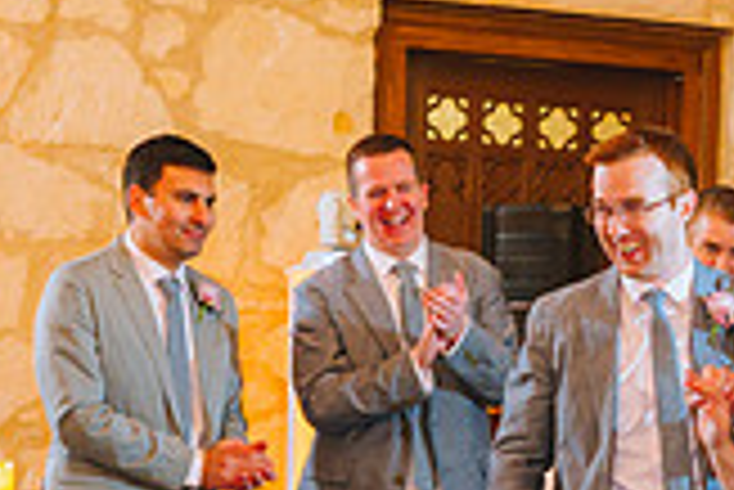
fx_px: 2755
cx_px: 648
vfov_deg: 10.0
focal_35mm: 135
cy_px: 652
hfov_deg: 15.0
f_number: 2.8
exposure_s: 1/80
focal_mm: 38
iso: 1600
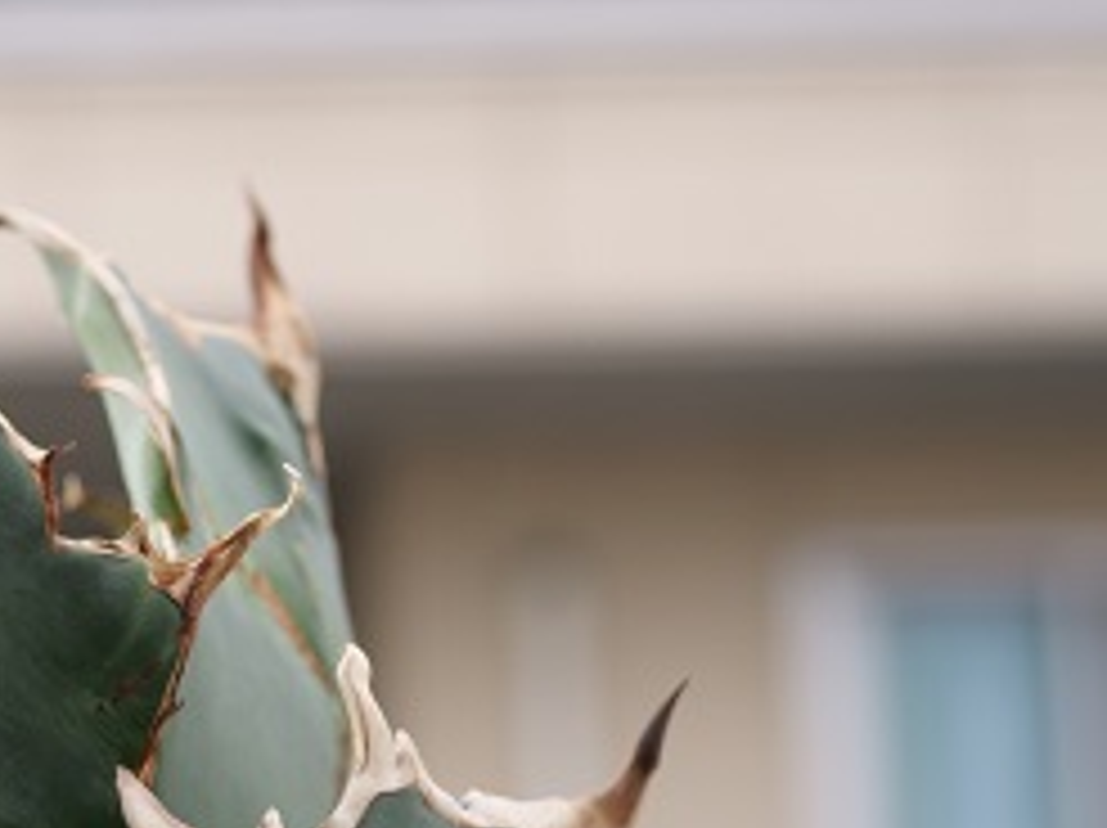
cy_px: 1148
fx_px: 6070
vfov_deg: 7.7
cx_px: -418
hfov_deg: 10.2
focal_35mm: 190
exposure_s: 1/320
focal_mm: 30
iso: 200
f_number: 4.5
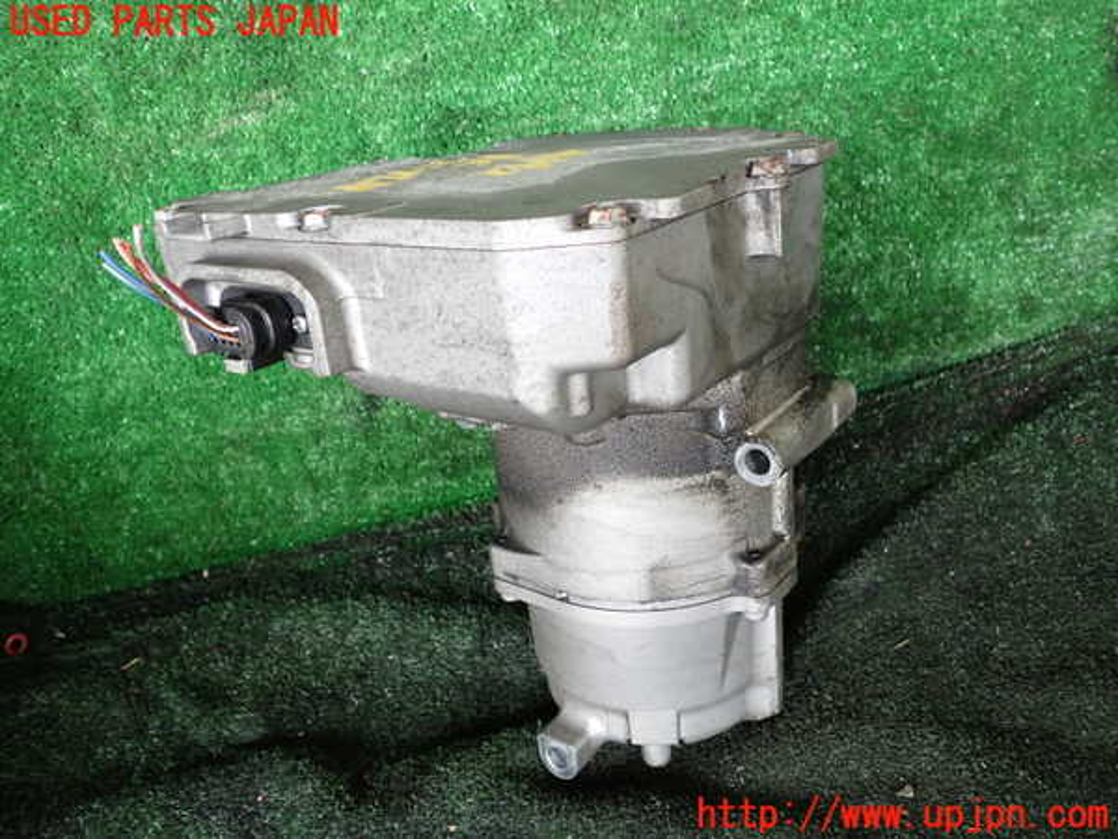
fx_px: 969
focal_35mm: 30
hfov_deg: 60.0
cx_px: 559
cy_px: 420
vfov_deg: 46.8
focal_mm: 5.4
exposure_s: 1/60
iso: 200
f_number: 2.3
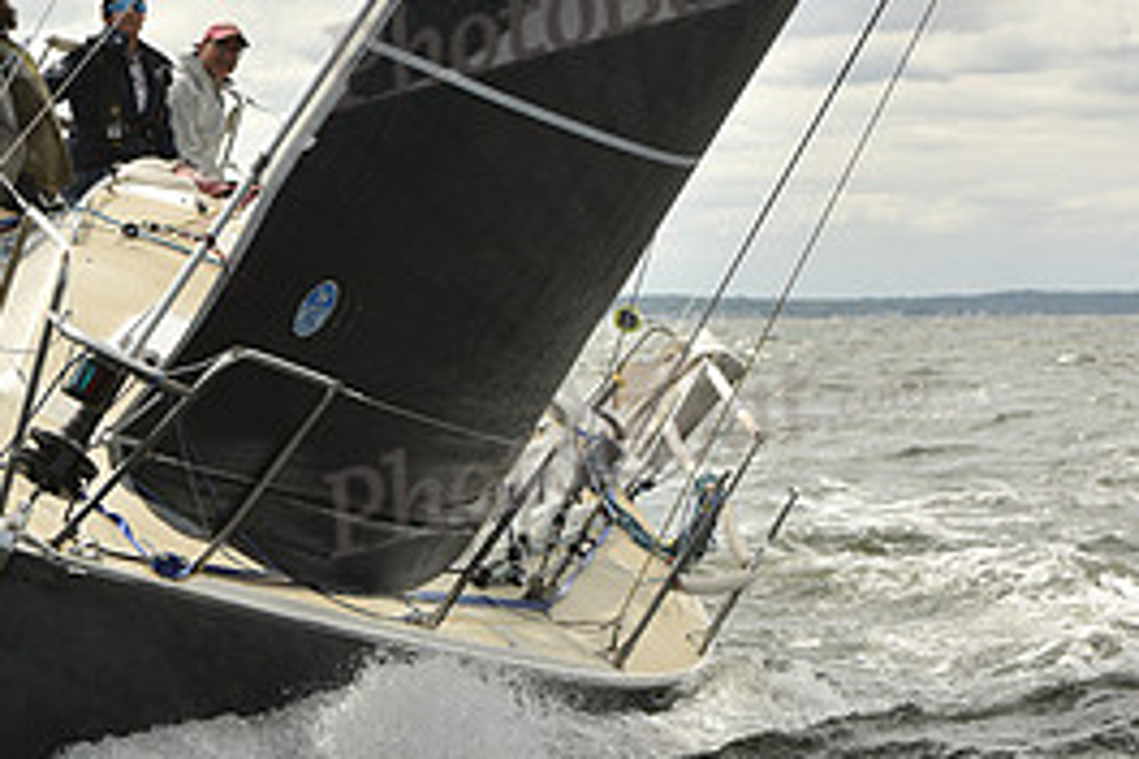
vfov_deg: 8.9
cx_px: 104
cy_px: 282
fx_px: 4872
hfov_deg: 13.2
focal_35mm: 154
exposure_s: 1/800
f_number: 8
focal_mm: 70
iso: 250
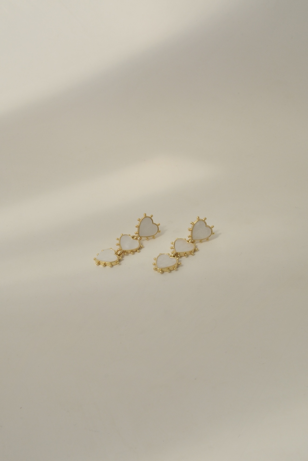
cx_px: 154
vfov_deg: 35.1
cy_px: 230
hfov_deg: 23.8
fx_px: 731
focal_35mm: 57
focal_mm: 38
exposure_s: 1/1000
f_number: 16
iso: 500
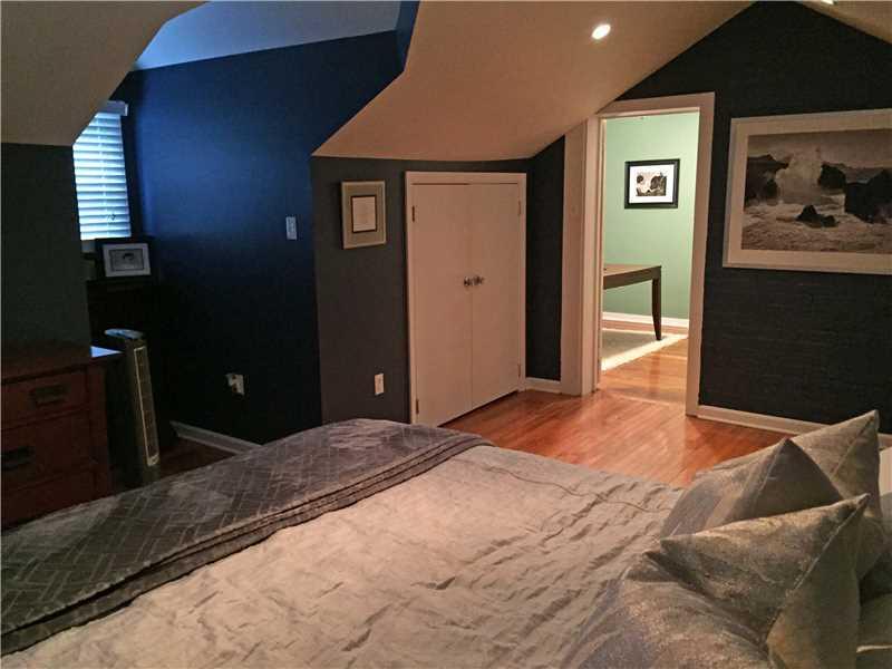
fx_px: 747
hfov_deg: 61.7
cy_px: 334
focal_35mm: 29
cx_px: 446
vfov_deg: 48.2
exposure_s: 1/15
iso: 400
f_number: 2.2
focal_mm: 4.15
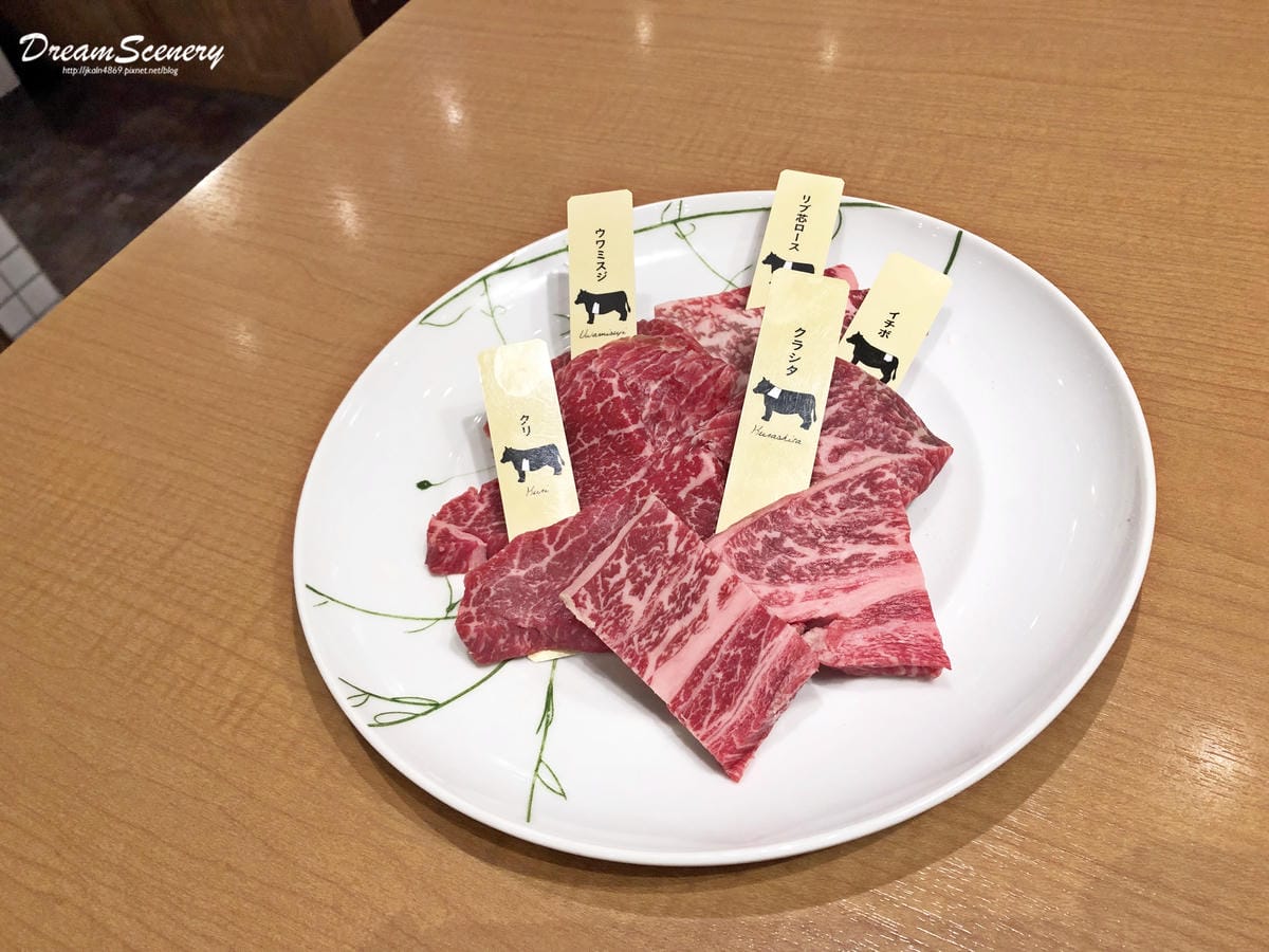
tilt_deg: -49.6
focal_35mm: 28
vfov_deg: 49.7
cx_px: 634
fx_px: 1026
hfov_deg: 63.4
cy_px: 476
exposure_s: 1/30
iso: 32
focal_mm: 3.99
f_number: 1.8
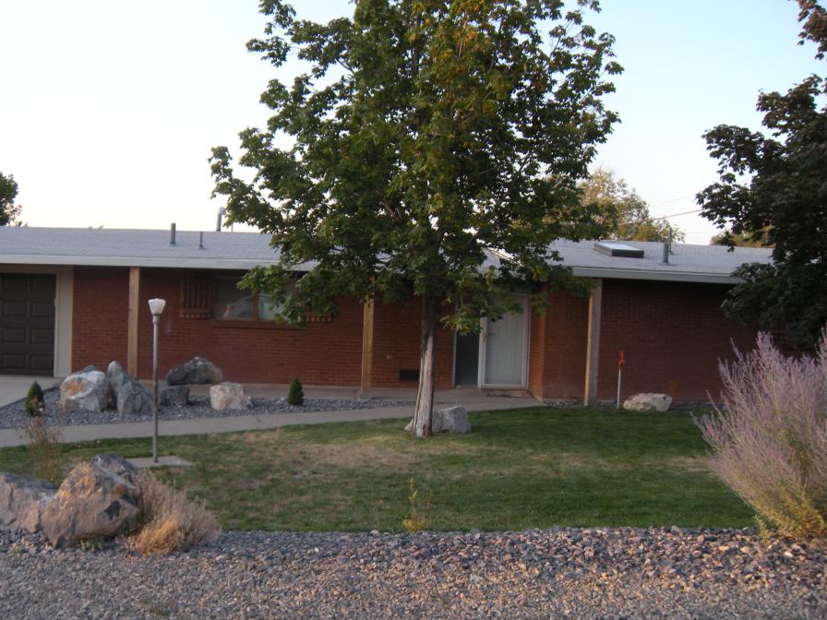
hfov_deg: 46.7
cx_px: 361
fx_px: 956
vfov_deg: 36.0
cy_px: 307
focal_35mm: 40
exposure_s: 1/64.6
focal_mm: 5.9
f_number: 3.8
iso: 64
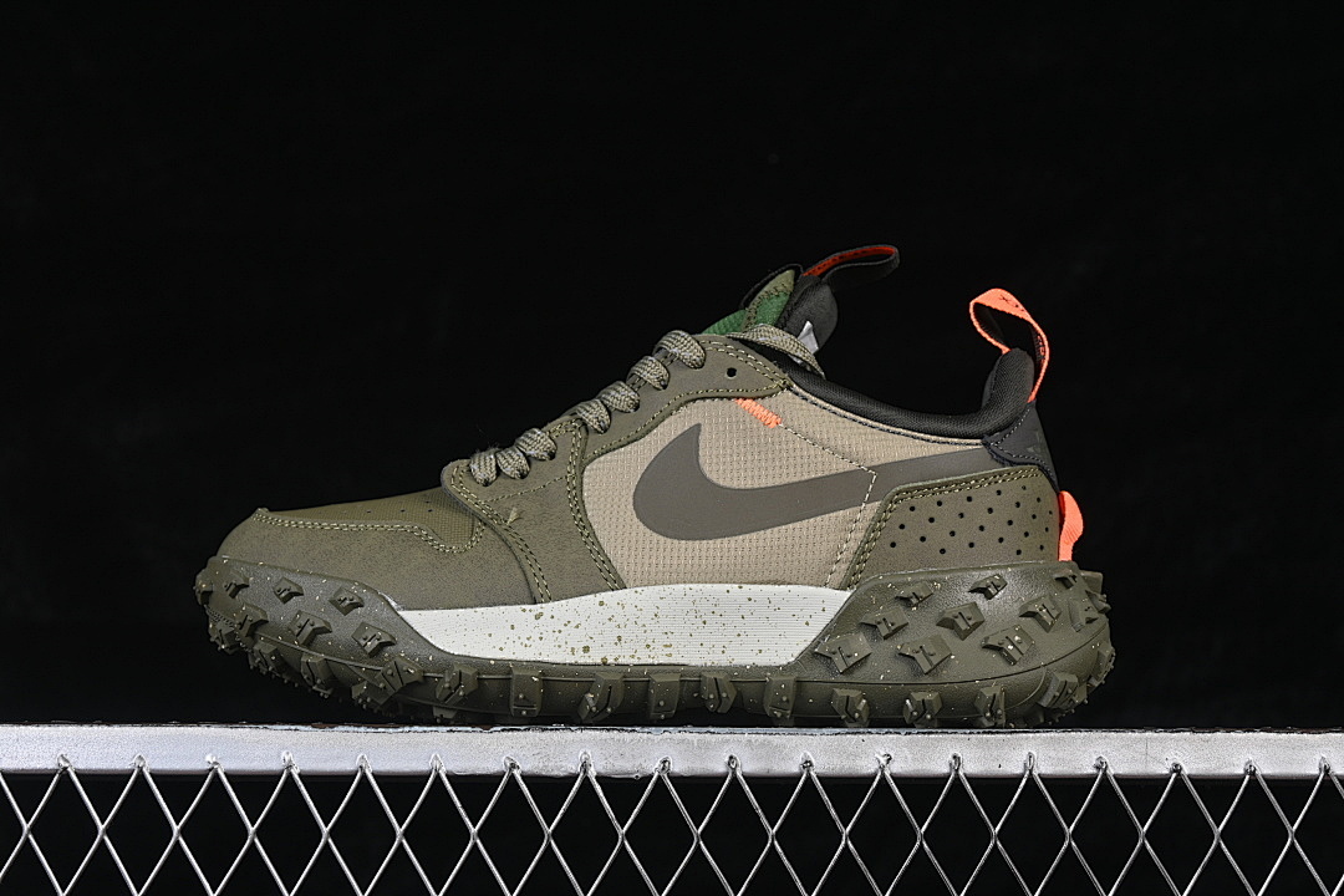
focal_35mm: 75
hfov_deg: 27.0
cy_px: 448
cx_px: 672
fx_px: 2800
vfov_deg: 18.2
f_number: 7.1
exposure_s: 1/60
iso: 160
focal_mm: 50
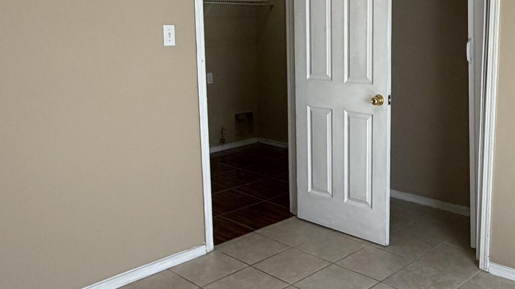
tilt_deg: -8.7
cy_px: 106
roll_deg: +1.0
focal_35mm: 39
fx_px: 533
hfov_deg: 51.0
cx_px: 327
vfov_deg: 30.3
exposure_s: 1/121
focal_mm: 2.22
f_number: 2.2
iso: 250
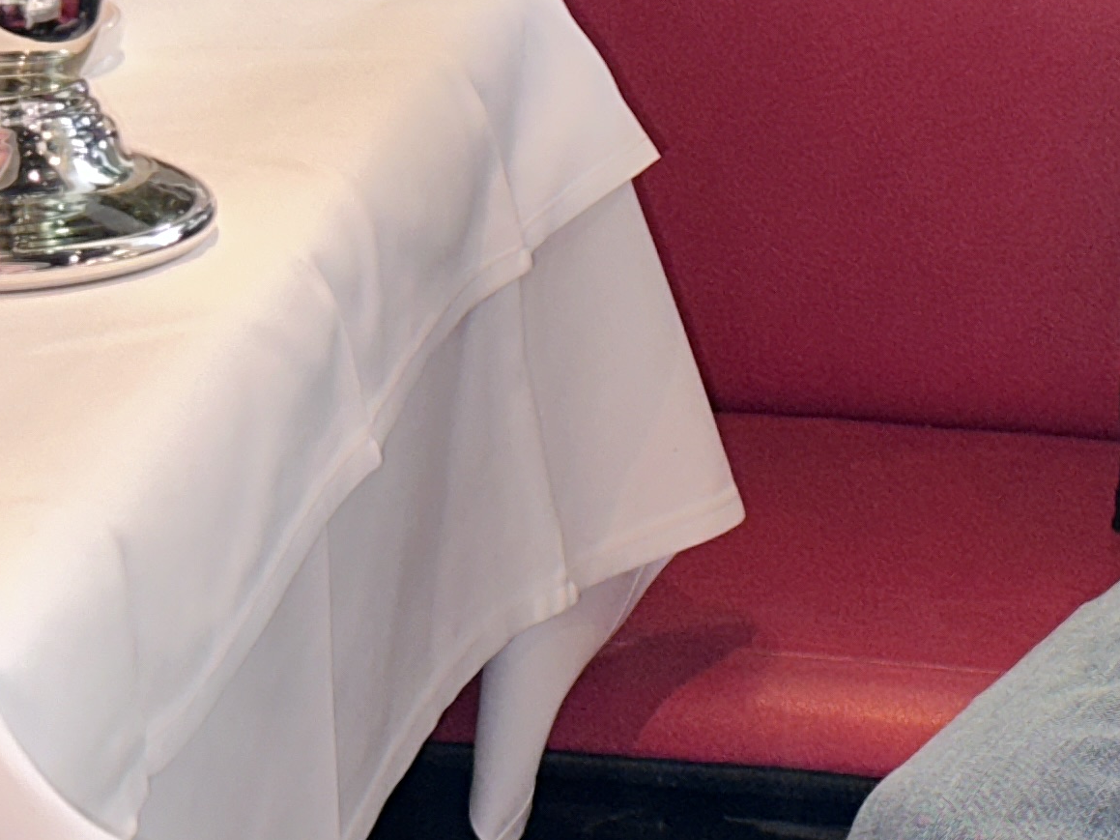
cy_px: -129
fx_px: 5403
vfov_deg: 8.8
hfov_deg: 11.2
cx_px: 1895
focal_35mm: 167
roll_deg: -2.5
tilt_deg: -10.2
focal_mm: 6.86
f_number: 1.78
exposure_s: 1/16
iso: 50
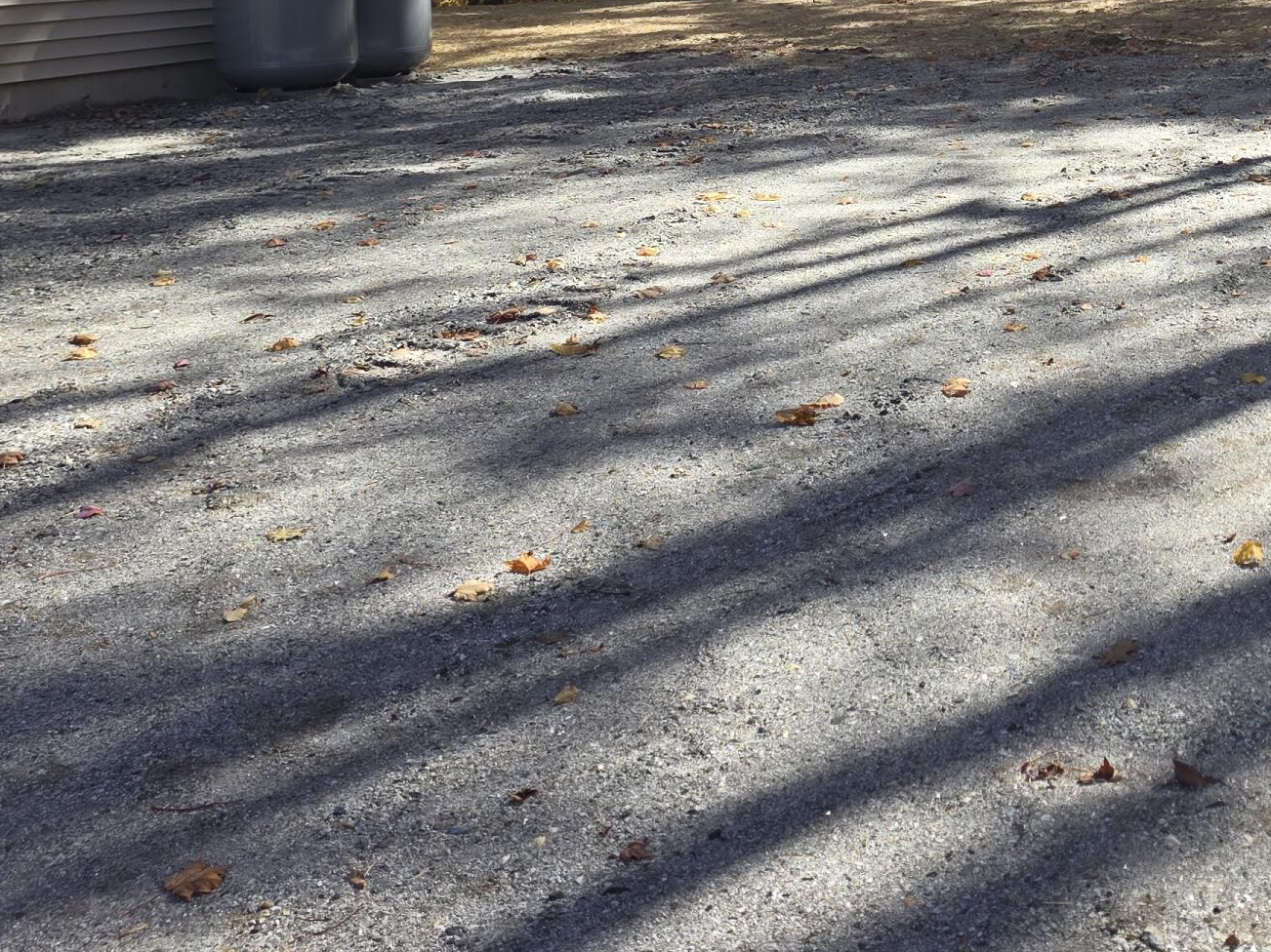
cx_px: 1188
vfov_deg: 25.3
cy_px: -130
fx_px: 1946
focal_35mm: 53
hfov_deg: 33.9
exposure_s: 1/1946
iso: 80
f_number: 1.7
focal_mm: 6.3
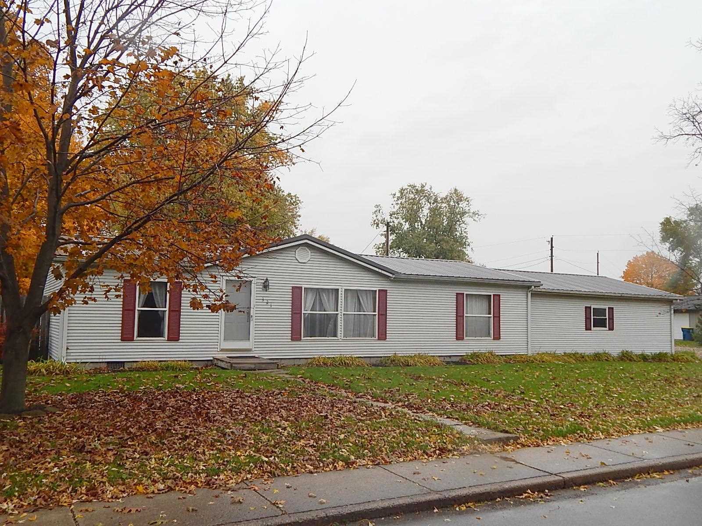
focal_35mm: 31
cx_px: 351
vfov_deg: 45.4
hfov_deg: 58.4
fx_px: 629
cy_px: 263
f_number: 3.2
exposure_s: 1/250
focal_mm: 5.6
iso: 125
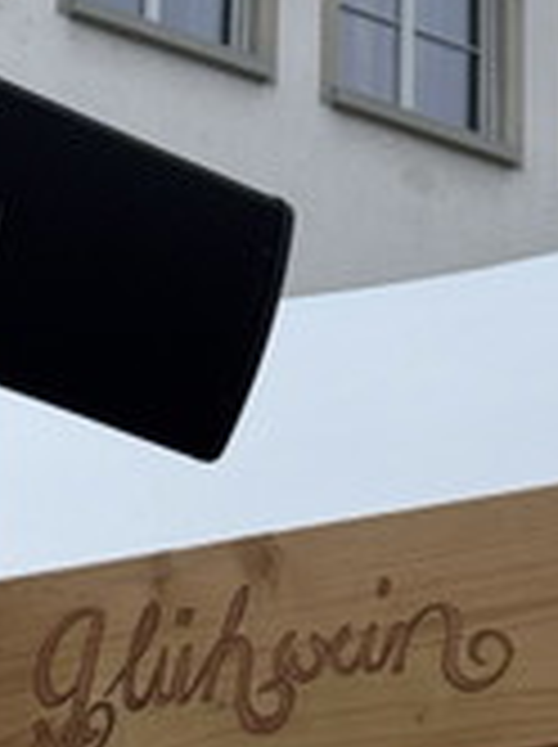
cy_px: 70
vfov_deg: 10.2
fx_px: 4159
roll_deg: -1.8
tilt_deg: +27.6
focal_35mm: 193
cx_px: 288
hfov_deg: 7.7
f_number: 1.78
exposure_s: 1/100
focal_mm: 6.76
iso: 64
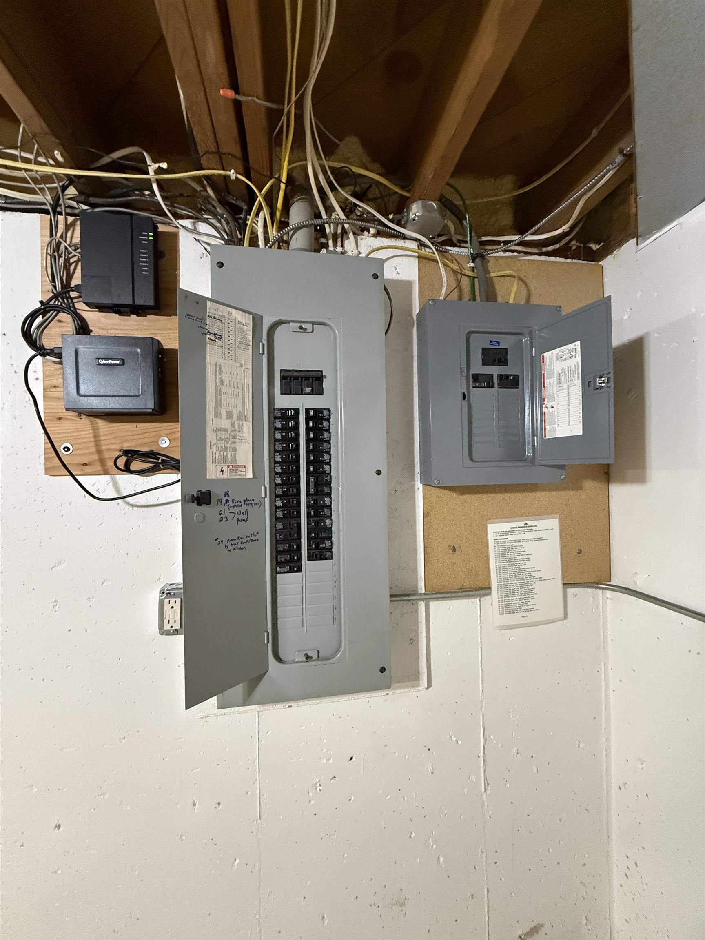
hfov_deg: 85.7
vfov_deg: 102.1
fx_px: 380
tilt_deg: +0.1
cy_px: 470
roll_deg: +1.1
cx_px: 352
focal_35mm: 14
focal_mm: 2.22
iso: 800
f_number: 2.2
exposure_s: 1/60
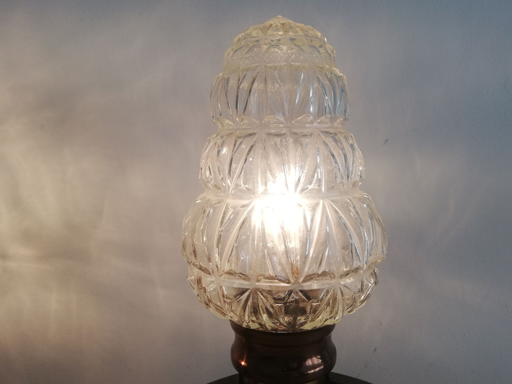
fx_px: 414
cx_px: 256
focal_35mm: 28
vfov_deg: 49.7
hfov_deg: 63.4
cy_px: 192
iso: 50
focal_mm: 3.81
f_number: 2.2
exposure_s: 1/218
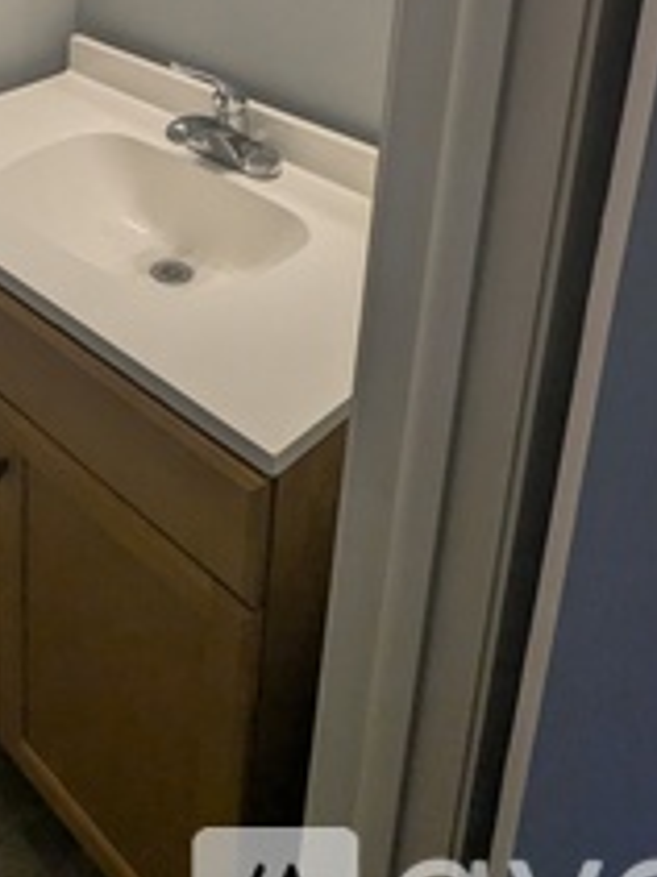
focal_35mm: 38
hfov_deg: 35.7
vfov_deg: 41.1
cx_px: 83
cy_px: -46
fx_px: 963
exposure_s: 1/120
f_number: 2.2
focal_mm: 2.35
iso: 133
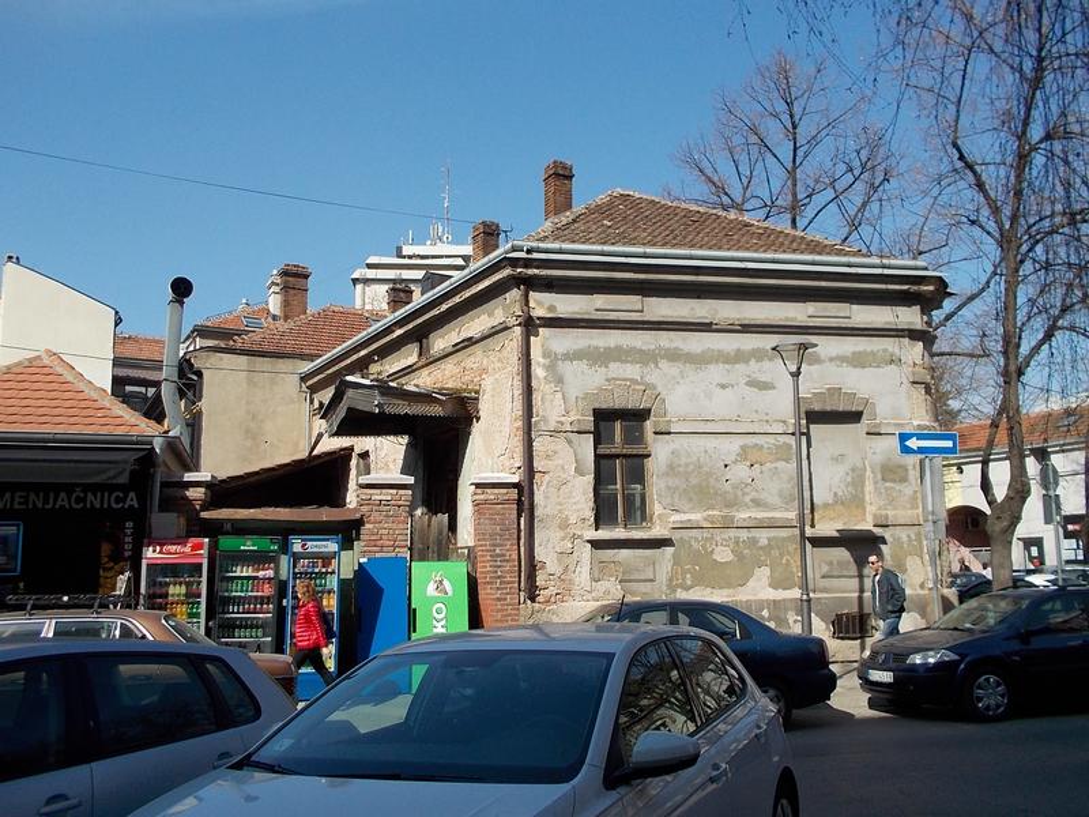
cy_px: 408
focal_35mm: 29
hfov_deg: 61.7
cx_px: 544
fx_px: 912
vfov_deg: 48.2
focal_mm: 4.1
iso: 80
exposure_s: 1/800
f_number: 3.3
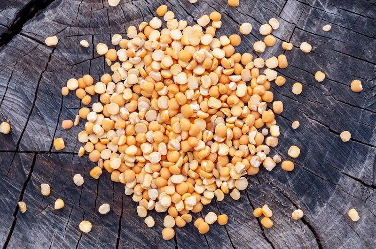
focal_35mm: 90
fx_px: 939
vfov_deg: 15.1
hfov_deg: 22.7
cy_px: 124
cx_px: 188
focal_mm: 60
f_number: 20
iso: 200
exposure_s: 1/5
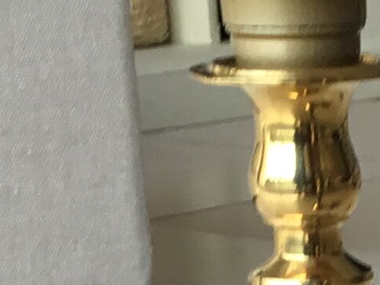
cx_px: 559
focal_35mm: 209
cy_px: 726
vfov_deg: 6.7
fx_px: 2294
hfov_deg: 9.2
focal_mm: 3.3
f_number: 2.4
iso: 25
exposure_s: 1/50
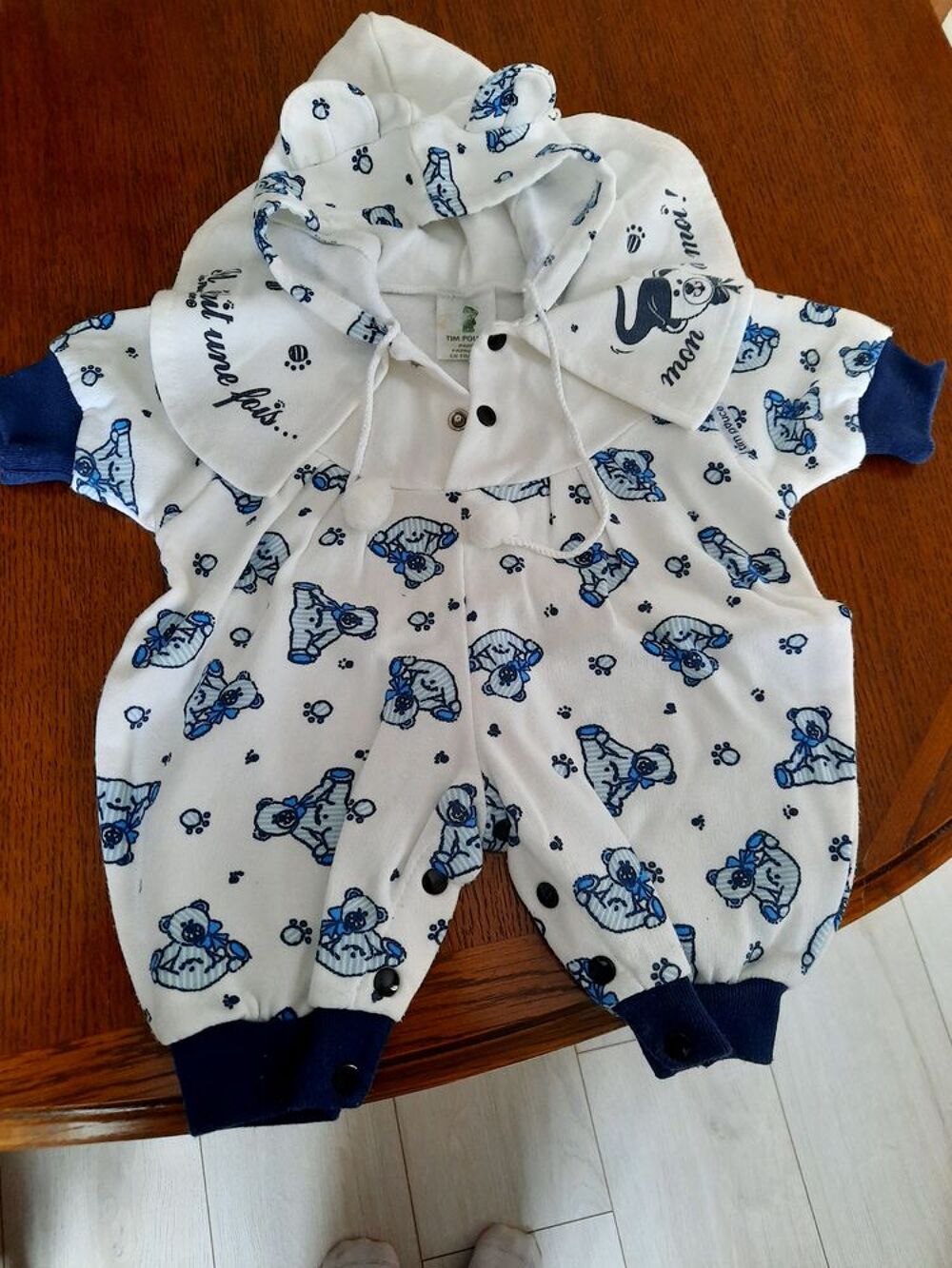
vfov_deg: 69.4
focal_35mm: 25
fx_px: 917
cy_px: 634
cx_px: 476
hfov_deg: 54.9
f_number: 2
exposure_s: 1/33
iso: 320
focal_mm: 4.6
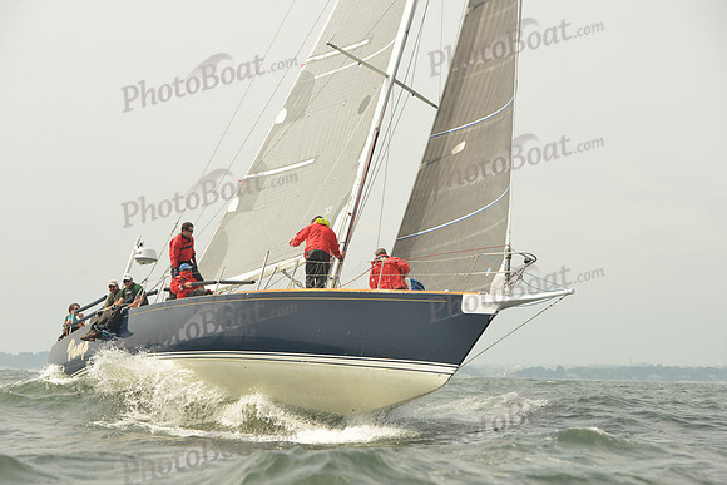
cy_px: 242
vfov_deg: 13.4
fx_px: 2060
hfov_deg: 20.0
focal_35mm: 102
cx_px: 364
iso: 320
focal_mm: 102
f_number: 8
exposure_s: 1/1250
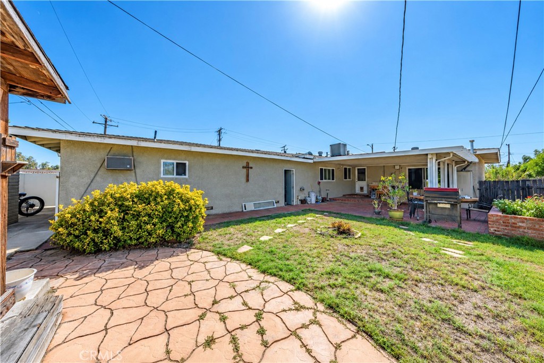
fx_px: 181
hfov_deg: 112.6
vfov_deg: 90.0
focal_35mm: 12
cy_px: 182
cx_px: 272
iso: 200
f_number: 8
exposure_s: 1/800
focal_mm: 12
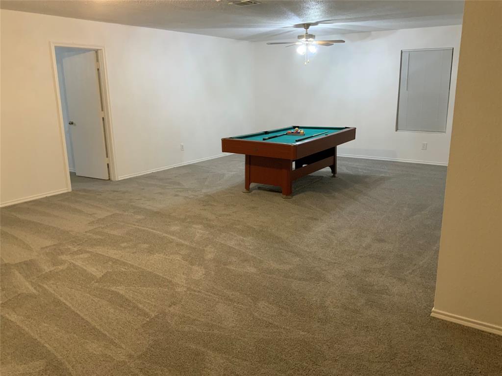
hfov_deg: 61.7
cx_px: 251
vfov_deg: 48.2
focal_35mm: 29
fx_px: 421
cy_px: 188
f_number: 1.8
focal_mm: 3
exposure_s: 1/60
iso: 250
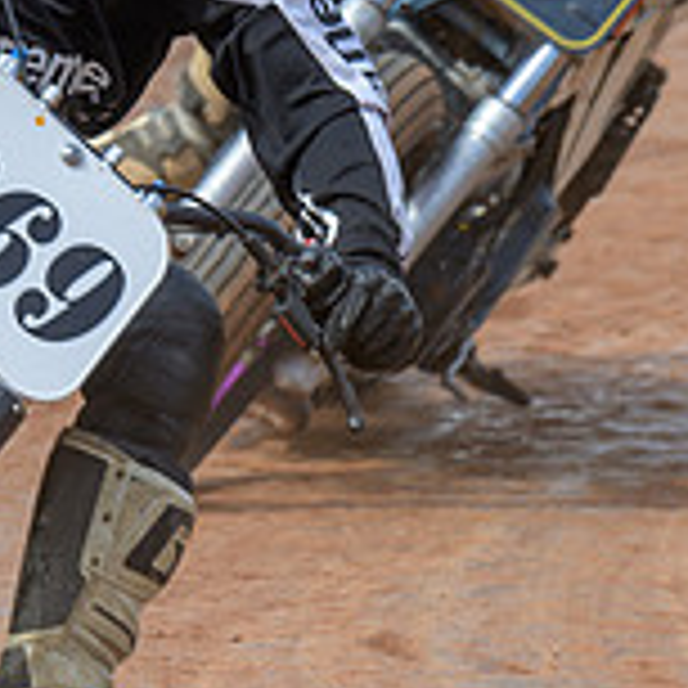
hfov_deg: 2.0
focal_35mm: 871
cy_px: 135
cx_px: 31
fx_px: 19586
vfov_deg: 2.0
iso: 90
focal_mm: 180
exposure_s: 1/400
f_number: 5
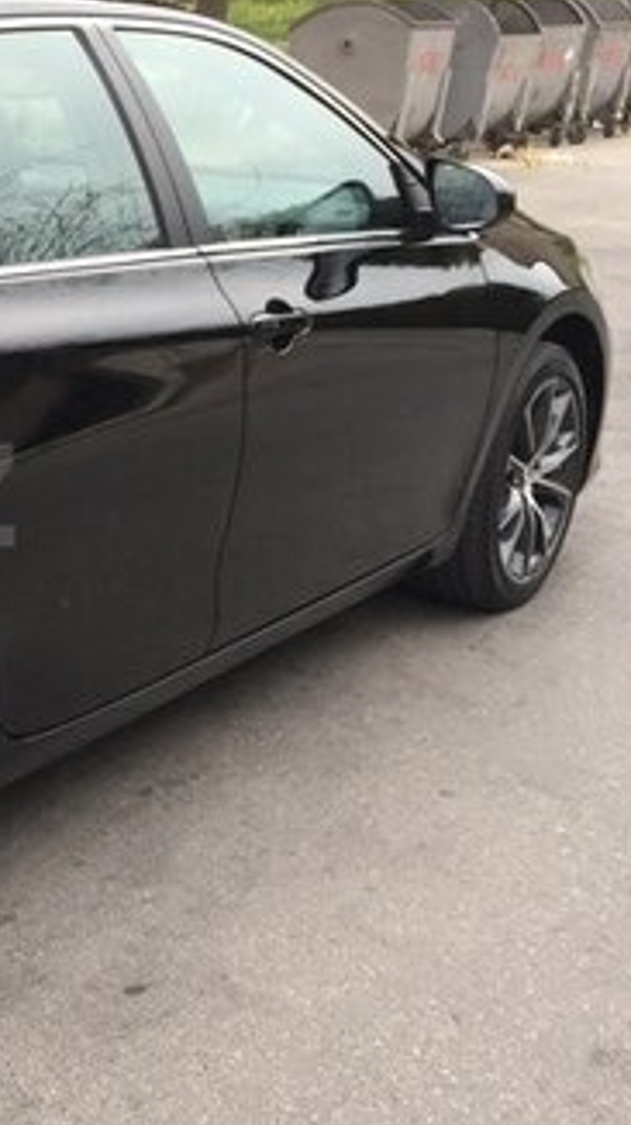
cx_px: -338
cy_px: 495
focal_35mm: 64
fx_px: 1907
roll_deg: -0.1
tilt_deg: -12.7
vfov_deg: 32.8
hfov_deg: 16.9
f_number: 2.2
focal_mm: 4.15
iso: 32
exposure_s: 1/50
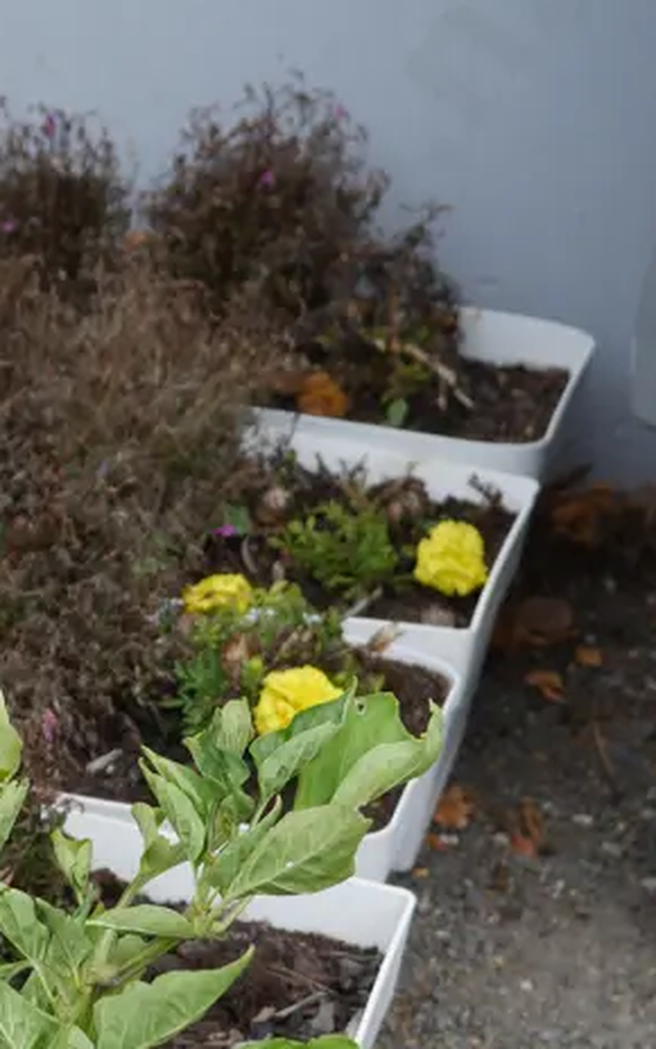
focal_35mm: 89
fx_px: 2546
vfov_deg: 22.9
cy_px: 868
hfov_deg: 14.2
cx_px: -139
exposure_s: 1/125
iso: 200
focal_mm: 19
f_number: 4.5
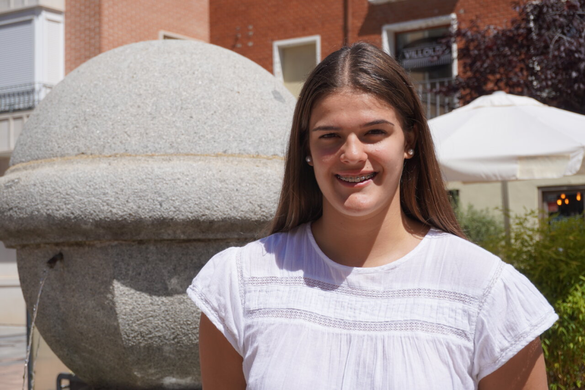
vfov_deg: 20.2
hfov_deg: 29.9
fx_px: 1097
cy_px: 195
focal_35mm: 68
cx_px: 292
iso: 100
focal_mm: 45
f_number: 6.3
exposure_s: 1/640
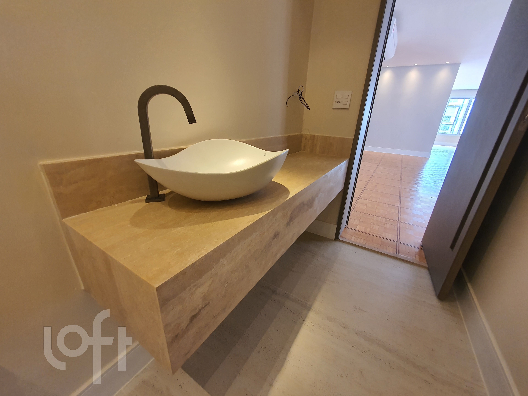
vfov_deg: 89.9
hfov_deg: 106.2
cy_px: 198
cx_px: 264
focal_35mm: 13
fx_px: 198
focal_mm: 1.8
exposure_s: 1/60
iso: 125
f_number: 2.2
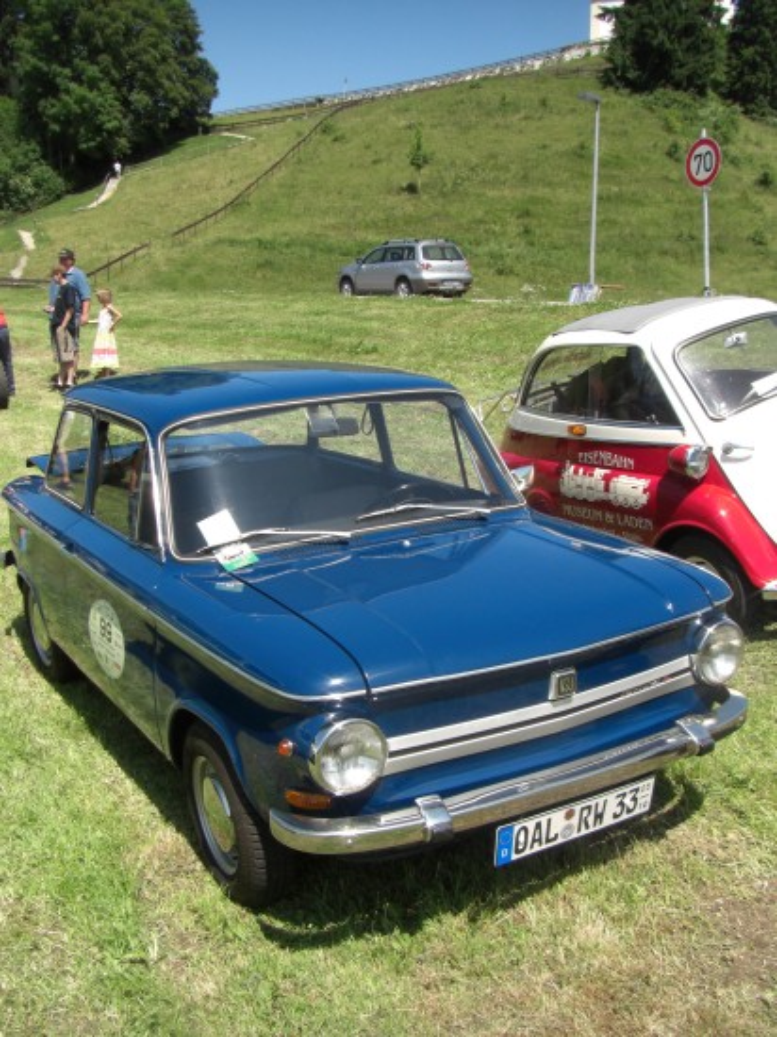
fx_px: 1138
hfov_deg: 37.7
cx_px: 388
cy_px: 518
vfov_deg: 49.0
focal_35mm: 38
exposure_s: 1/250
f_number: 4.6
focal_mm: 6.3
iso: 64
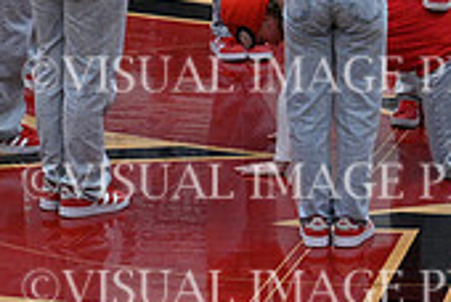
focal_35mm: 409
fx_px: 5133
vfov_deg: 3.4
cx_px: 406
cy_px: -86
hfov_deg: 5.0
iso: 4000
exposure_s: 1/400
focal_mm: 120
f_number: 4
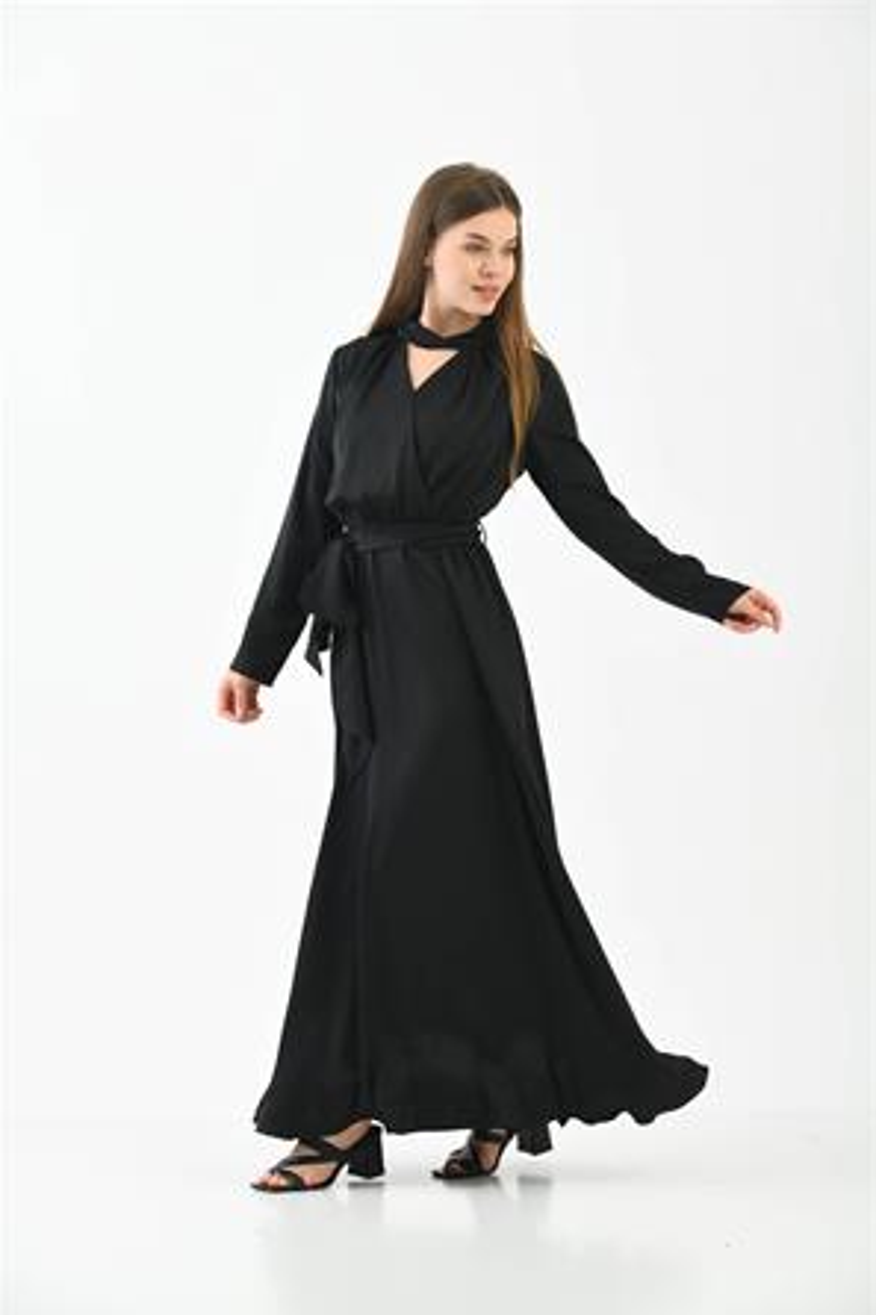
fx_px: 3872
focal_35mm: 106
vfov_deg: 19.3
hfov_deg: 12.9
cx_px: 437
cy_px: 660
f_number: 7.1
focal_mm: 105
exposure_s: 1/160
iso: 100
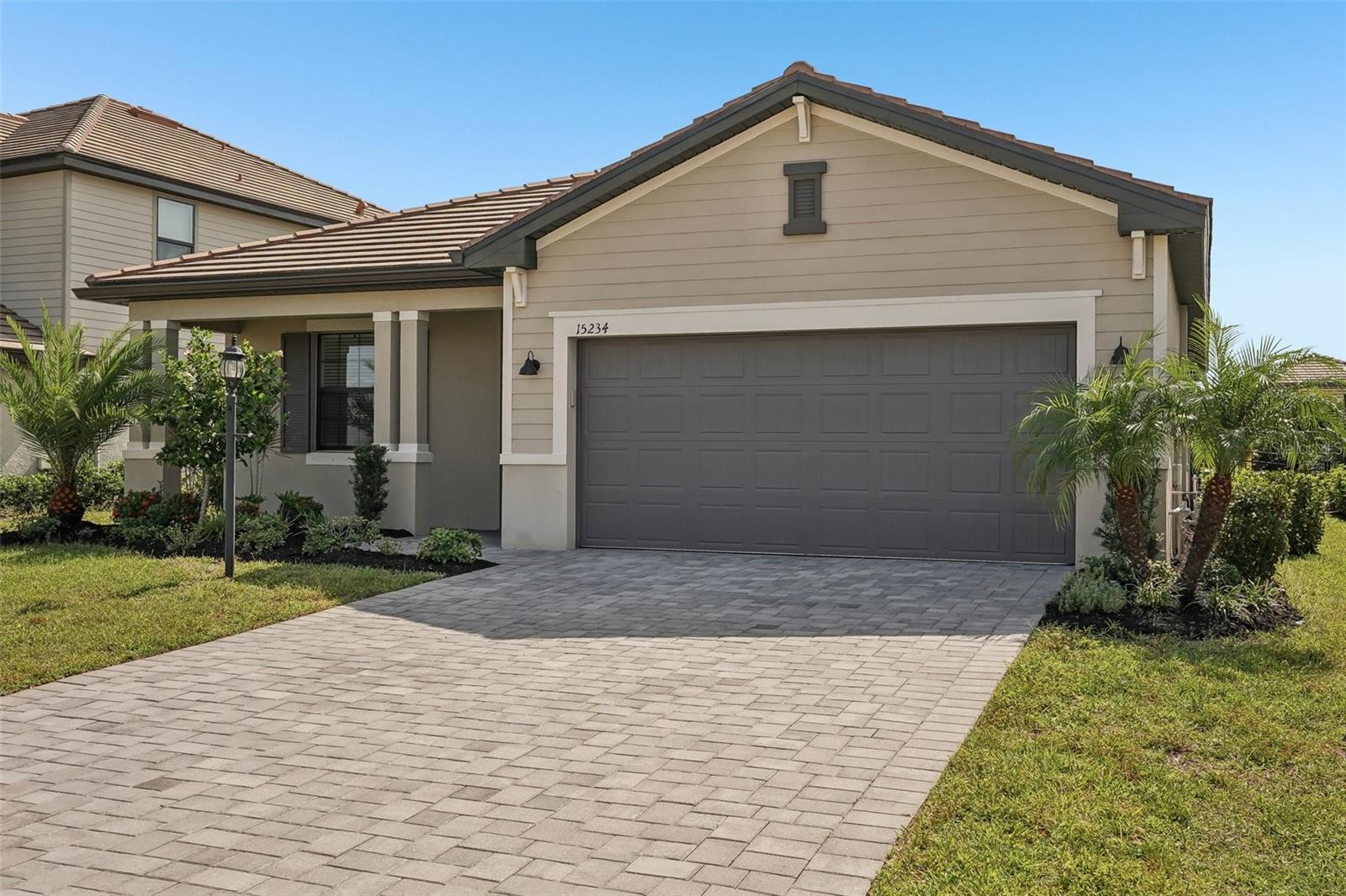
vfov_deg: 37.8
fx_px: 1308
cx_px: 673
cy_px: 448
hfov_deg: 54.4
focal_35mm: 35
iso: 400
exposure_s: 1/800
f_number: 8
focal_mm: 35
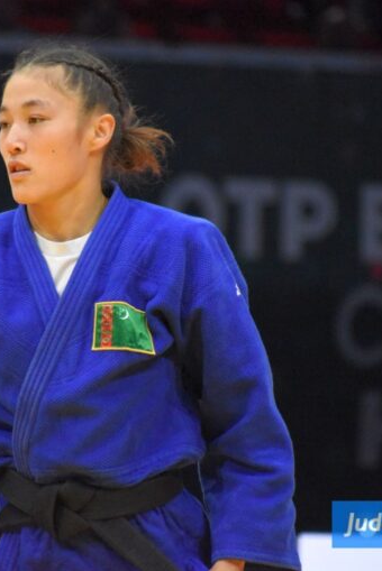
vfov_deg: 3.5
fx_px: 9346
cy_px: 286
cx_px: 111
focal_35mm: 588
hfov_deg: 2.3
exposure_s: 1/640
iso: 6400
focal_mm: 260
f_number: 7.1
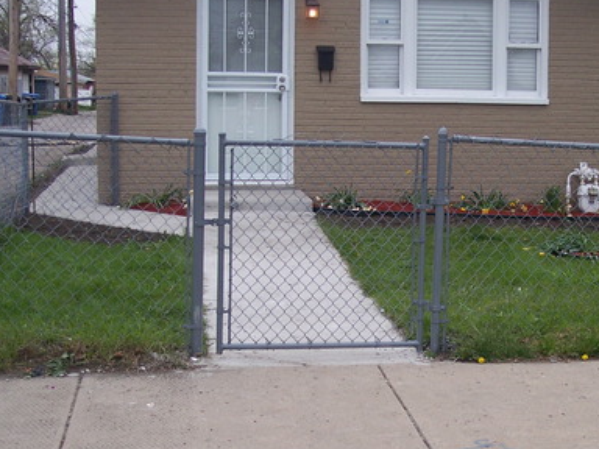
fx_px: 1125
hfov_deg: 29.6
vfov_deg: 22.6
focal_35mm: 65
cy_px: 215
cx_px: 406
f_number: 3.4
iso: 100
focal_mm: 8
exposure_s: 1/350
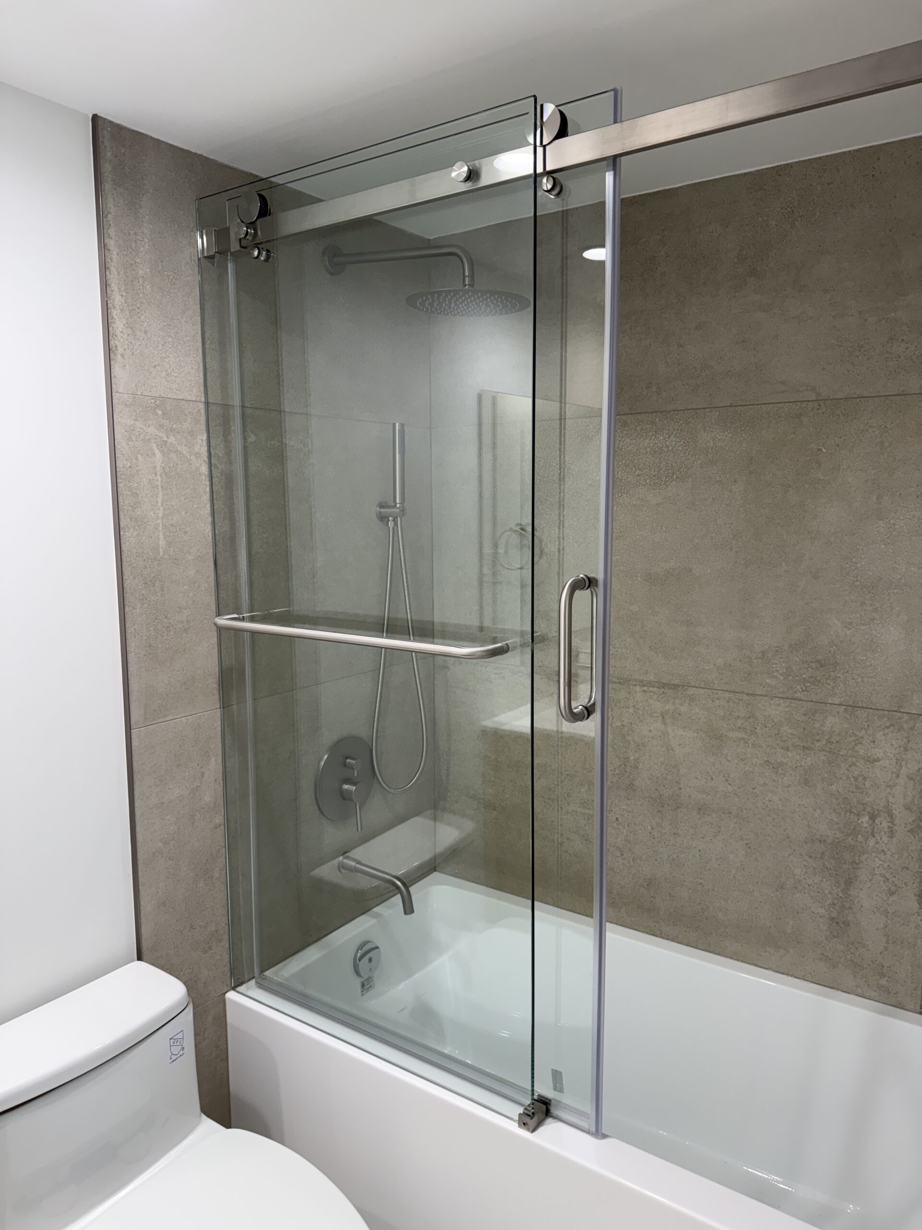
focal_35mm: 24
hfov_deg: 56.8
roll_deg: -0.3
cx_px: 461
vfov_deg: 71.6
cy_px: 615
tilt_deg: -7.5
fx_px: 852
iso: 100
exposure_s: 1/120
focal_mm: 6.76
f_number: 1.78
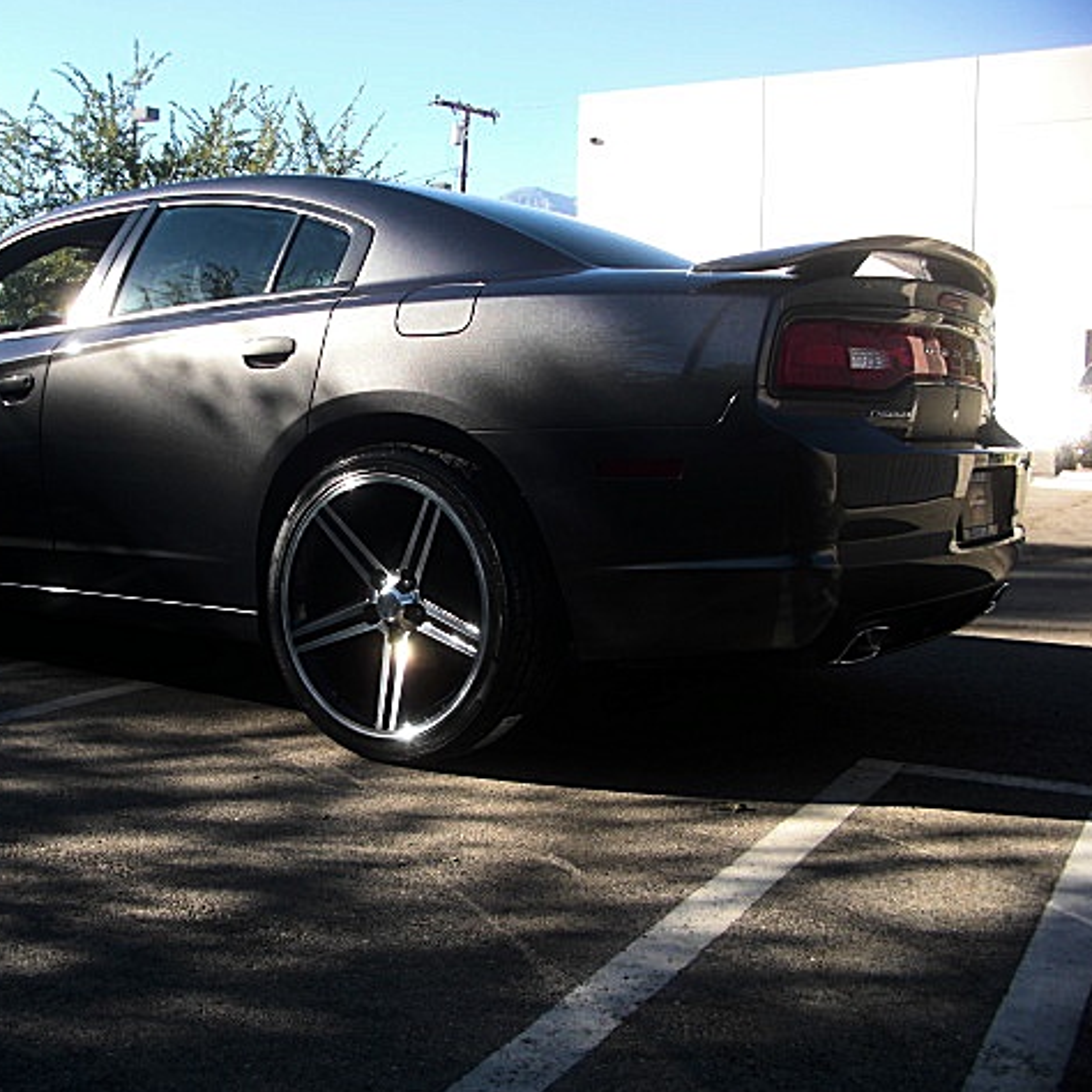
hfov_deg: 38.8
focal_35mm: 43
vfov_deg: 39.2
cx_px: 371
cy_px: 546
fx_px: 1535
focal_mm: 6.3
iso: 50
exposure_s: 1/320
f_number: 2.8
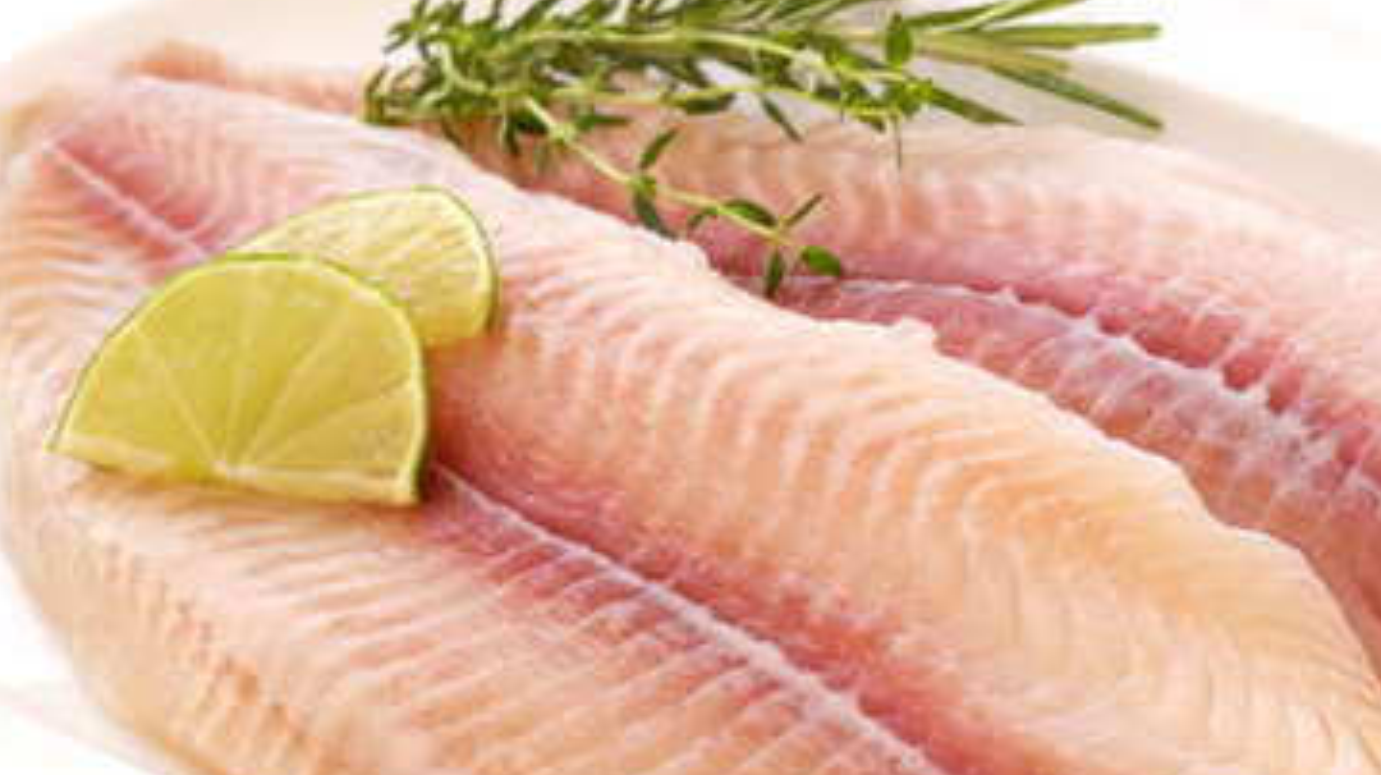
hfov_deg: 11.6
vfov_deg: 6.5
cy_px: 481
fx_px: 6770
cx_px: 792
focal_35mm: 185
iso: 100
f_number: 13
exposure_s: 2
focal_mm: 100
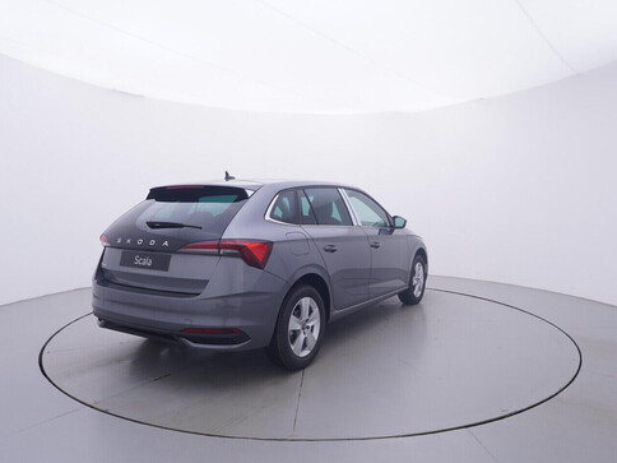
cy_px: 233
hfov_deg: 70.4
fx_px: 438
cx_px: 317
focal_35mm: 25
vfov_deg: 55.7
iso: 200
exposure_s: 1/80
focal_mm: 15
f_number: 5
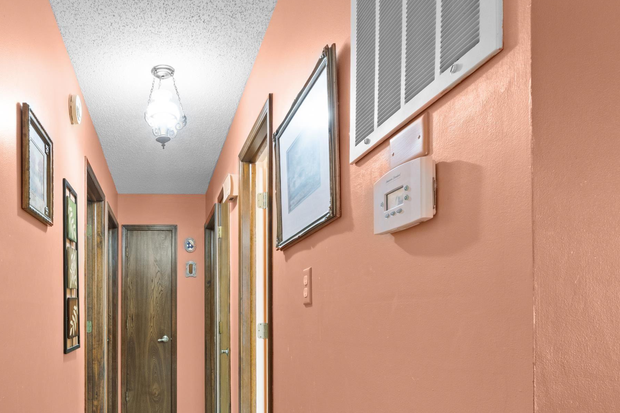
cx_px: 162
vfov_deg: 49.0
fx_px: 431
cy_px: 317
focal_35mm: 25
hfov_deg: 67.4
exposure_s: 4
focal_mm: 10
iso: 400
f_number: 10
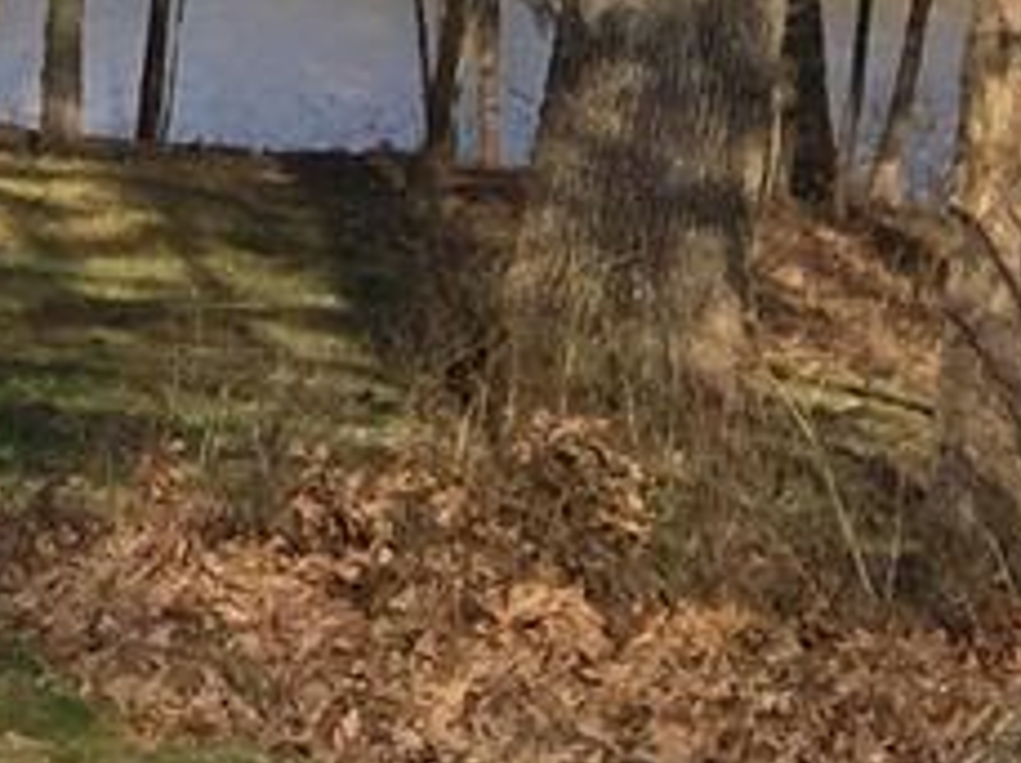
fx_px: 5978
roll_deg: -0.1
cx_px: -2127
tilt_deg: -4.4
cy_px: 22
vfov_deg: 7.3
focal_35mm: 203
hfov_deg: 8.2
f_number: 2.2
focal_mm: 4.15
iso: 32
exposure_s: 1/942
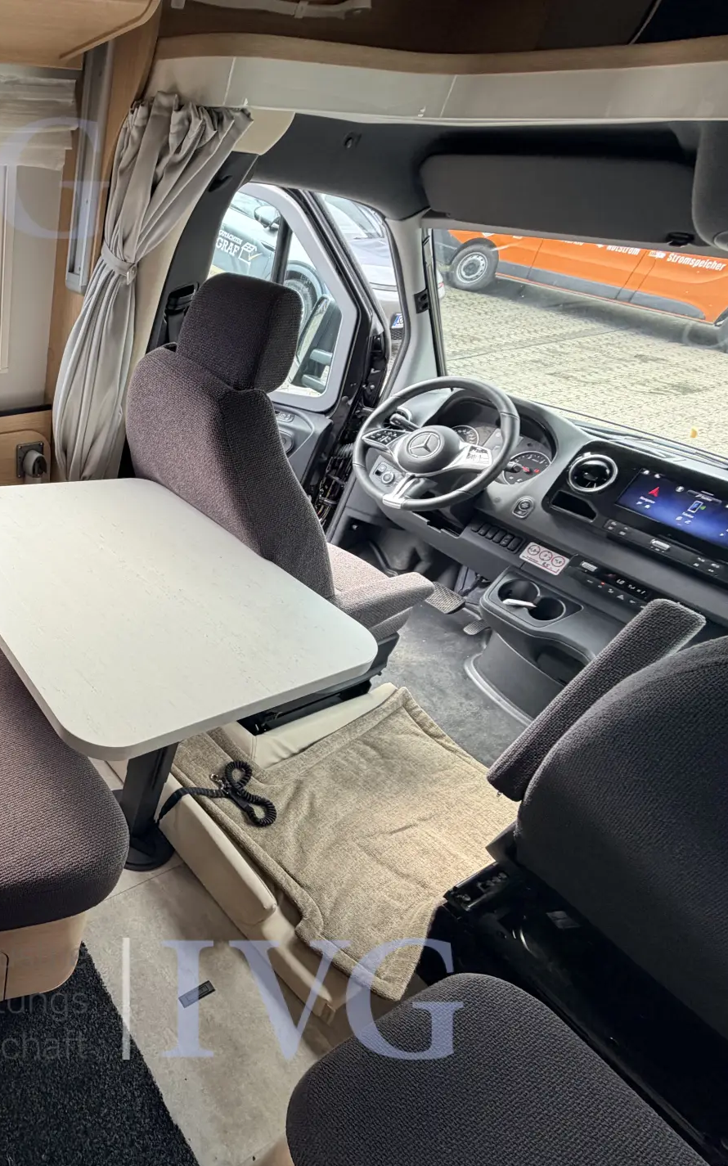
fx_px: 635
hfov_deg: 48.5
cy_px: 588
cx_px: -7
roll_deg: +2.2
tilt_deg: -37.7
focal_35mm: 20
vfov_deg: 85.1
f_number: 2.2
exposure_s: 1/121
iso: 100
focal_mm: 2.22
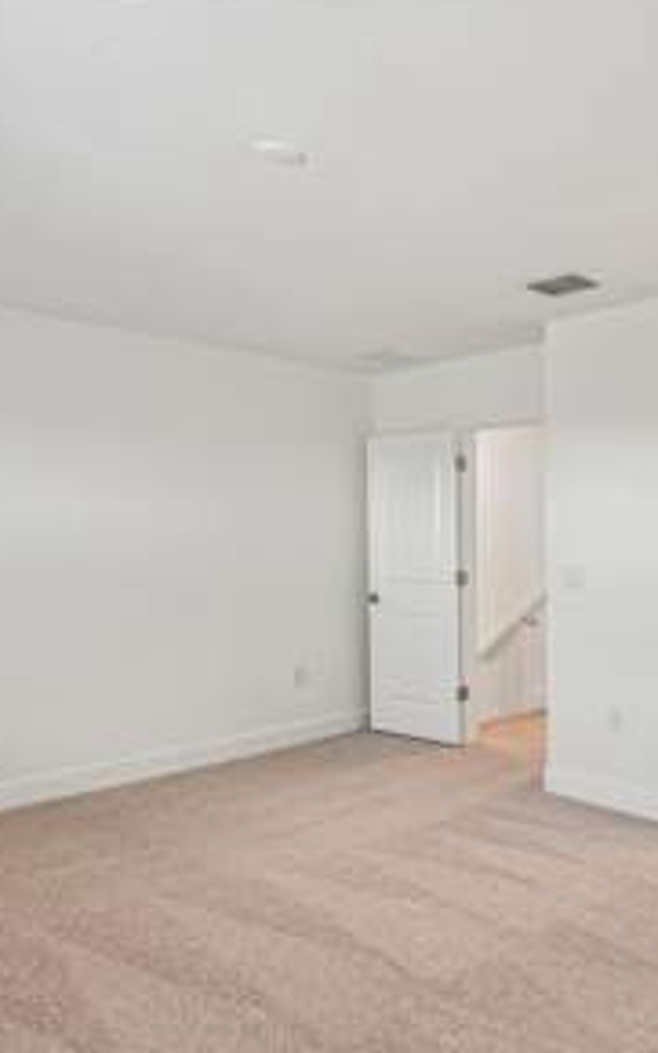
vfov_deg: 68.4
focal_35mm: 27
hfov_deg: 41.6
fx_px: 775
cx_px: 614
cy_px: 557
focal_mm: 16
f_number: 8
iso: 400
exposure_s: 1/25
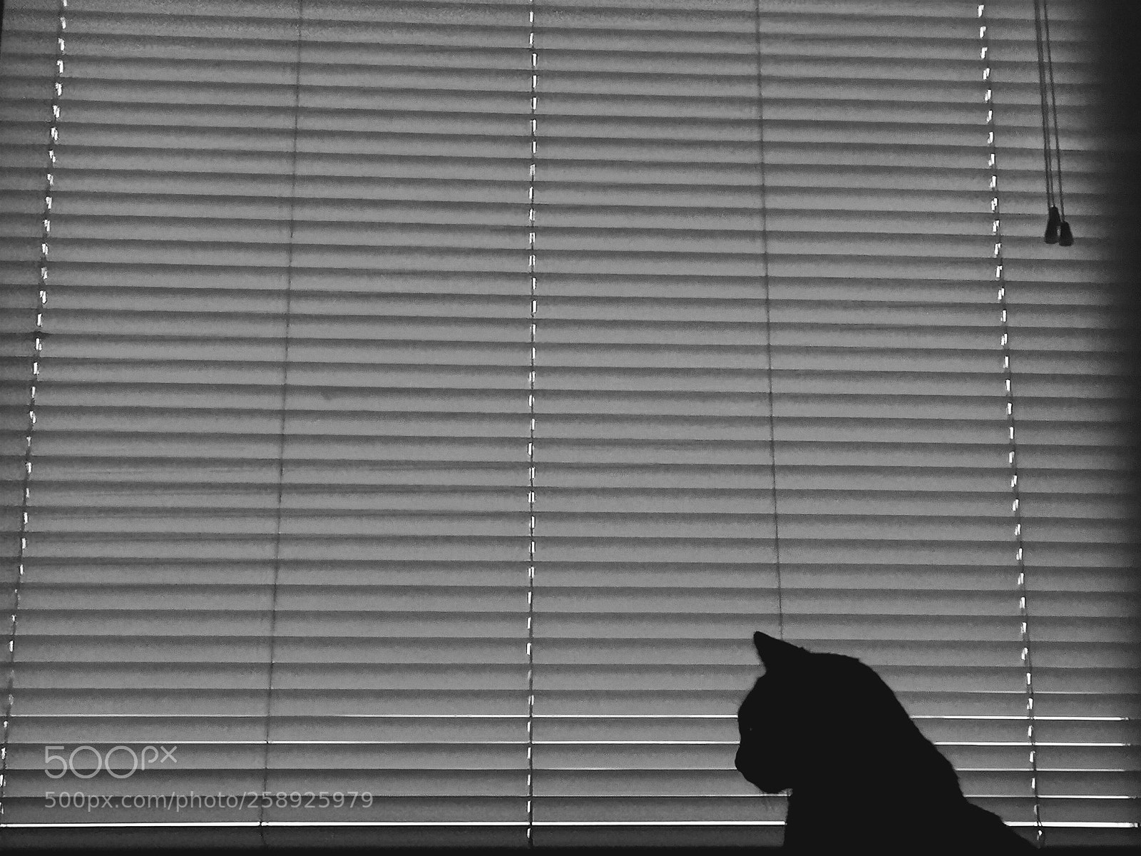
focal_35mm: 61
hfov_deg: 31.7
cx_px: 570
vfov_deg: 24.0
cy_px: 428
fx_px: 2011
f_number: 1.8
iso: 3200
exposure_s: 1/16.7
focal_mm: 3.95
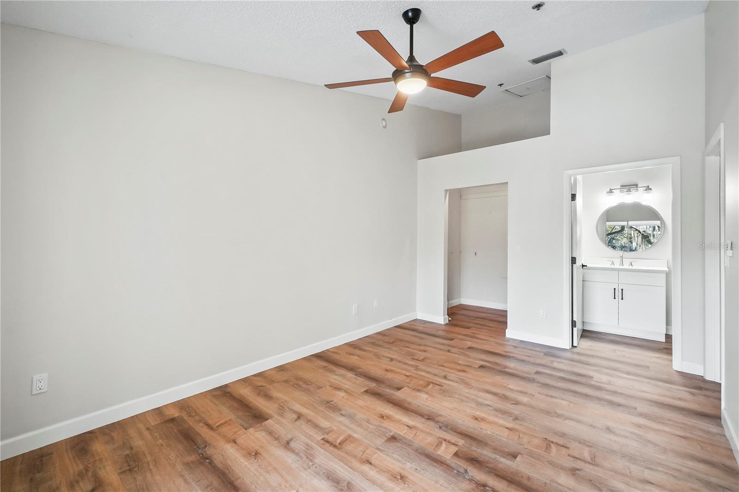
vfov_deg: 77.3
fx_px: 308
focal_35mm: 15
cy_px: 246
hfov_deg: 100.4
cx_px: 370
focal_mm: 10
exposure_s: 1/4
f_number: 9
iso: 500
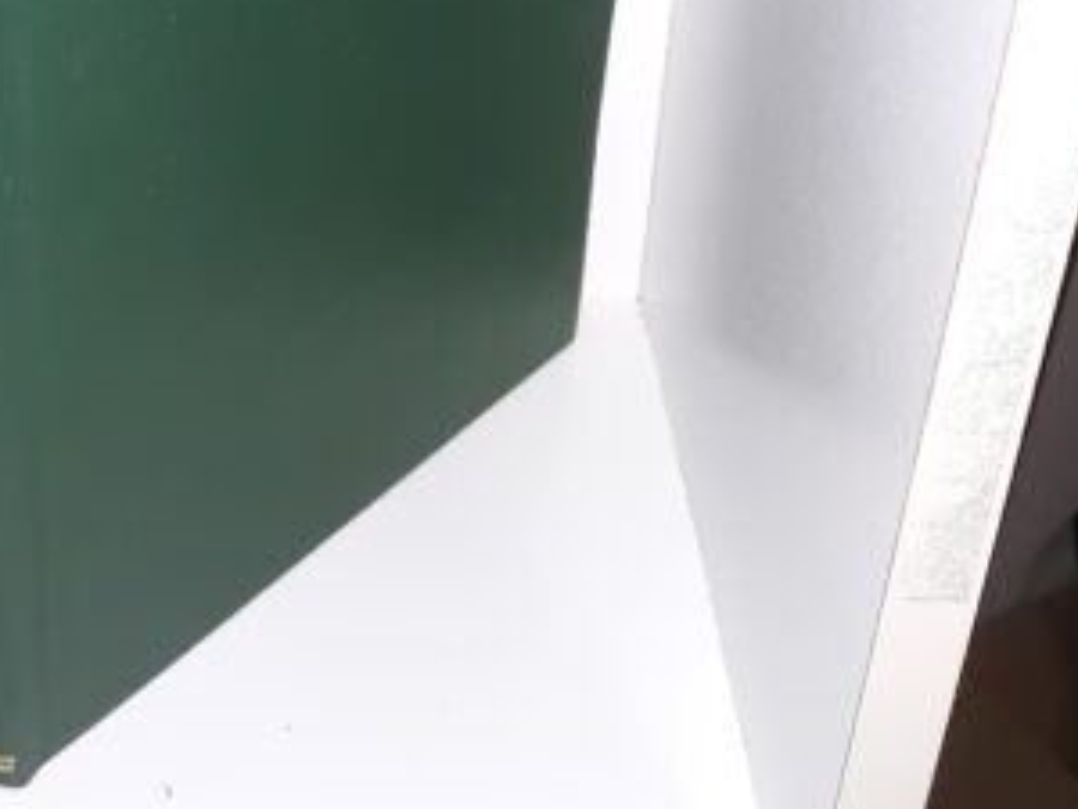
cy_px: 36
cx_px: 248
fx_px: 1744
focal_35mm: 56
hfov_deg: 33.5
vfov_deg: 25.1
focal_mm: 3.7
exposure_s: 1/40
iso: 50
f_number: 1.7
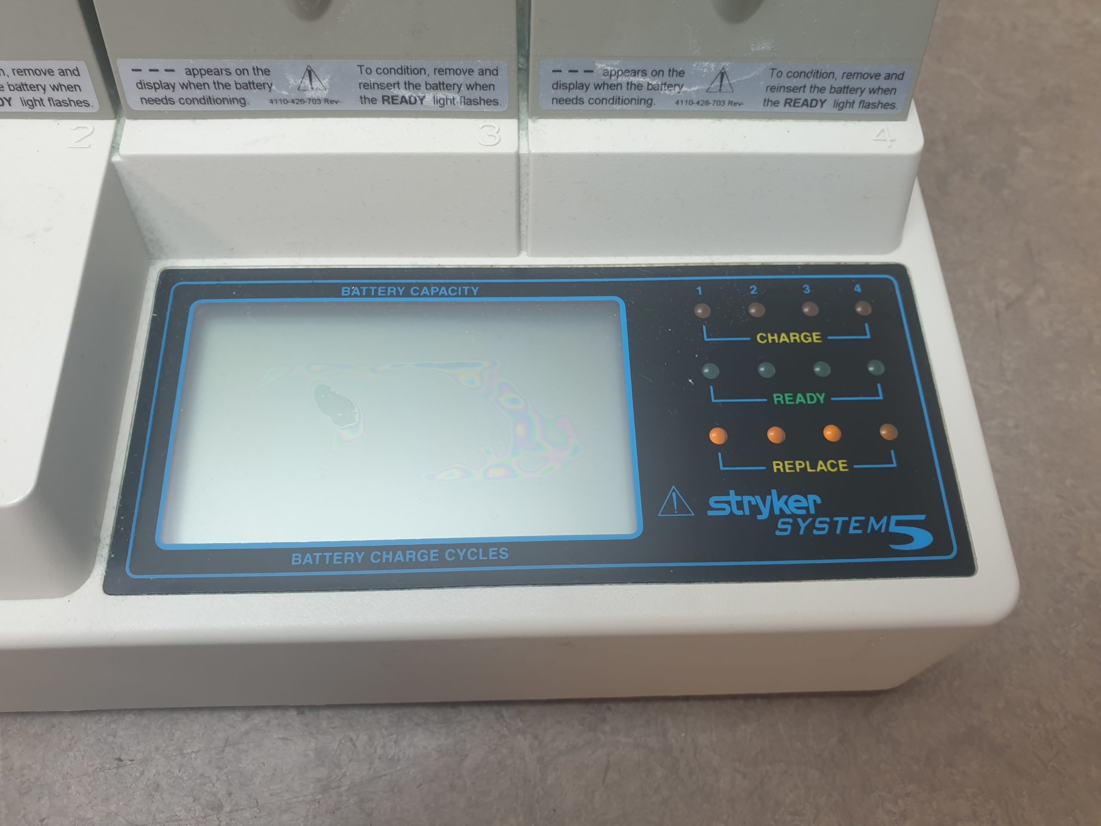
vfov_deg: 53.1
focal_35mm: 26
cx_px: 550
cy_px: 413
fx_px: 827
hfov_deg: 67.3
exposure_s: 1/50
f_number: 2.4
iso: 50
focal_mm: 4.3
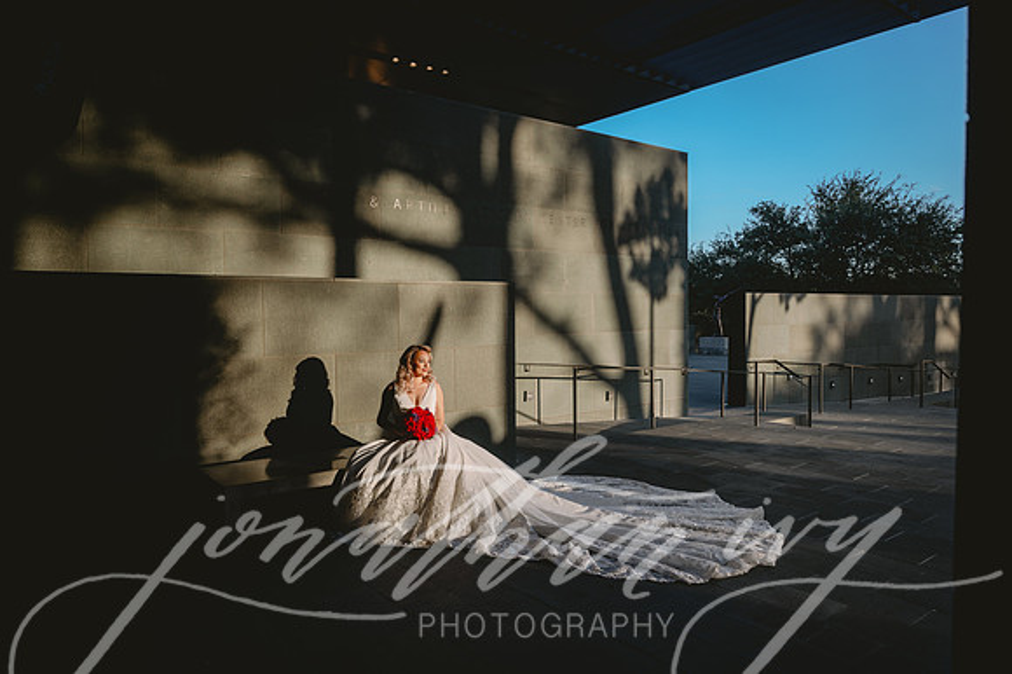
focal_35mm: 24
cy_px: 337
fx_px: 674
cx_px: 506
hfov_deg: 73.8
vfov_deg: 53.1
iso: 64
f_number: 3.2
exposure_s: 1/320
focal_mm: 24
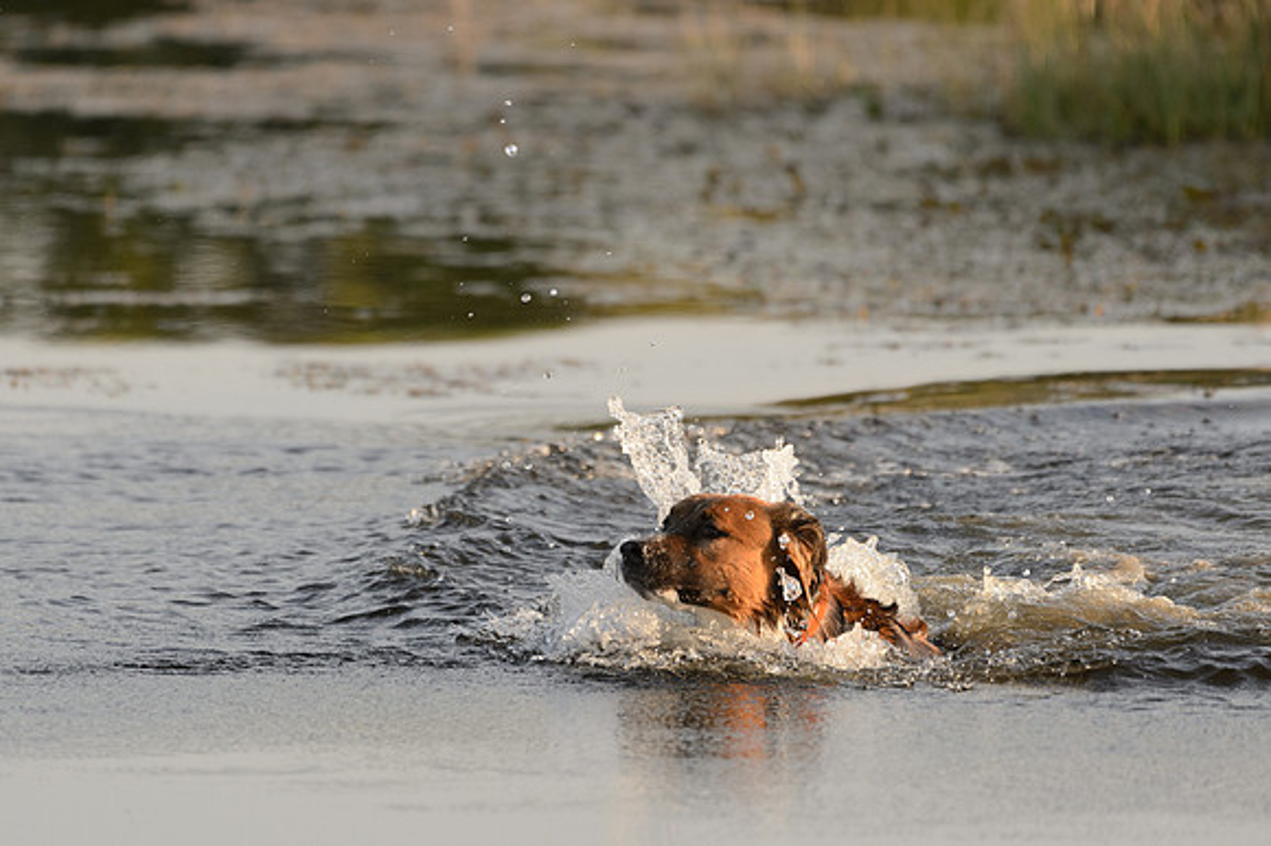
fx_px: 19357
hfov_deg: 3.8
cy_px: 420
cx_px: 565
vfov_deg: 2.5
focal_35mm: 549
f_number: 5.6
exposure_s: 1/1250
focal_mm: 480
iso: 800
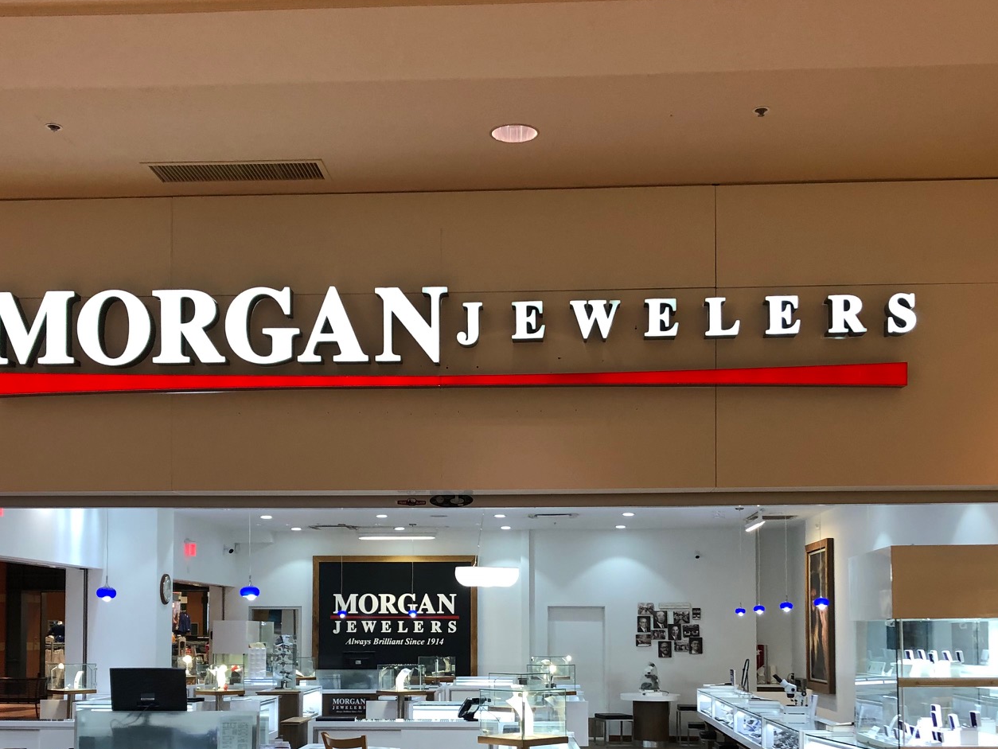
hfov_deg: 42.1
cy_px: 585
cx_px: 497
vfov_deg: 31.5
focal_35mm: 45
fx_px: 1298
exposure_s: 1/30
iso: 32
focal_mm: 3.99
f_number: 1.8
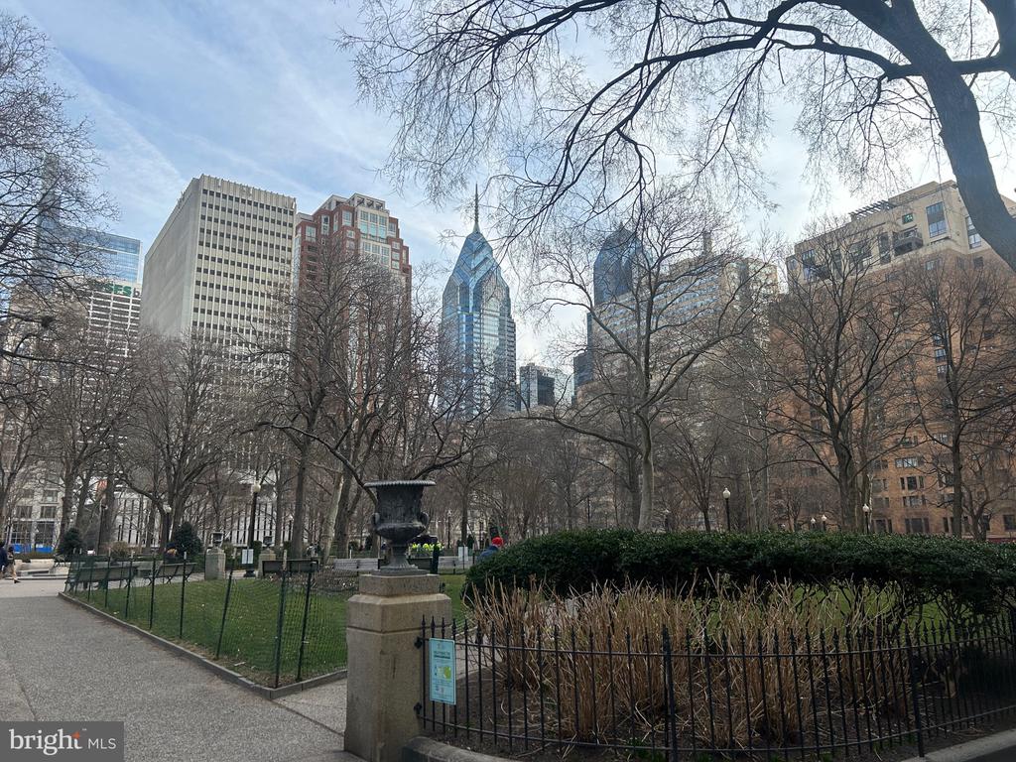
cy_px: 381
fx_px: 763
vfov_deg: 53.1
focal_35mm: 26
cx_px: 508
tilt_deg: +12.0
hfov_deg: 67.3
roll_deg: +1.2
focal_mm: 5.7
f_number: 1.5
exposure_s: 1/1645
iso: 50
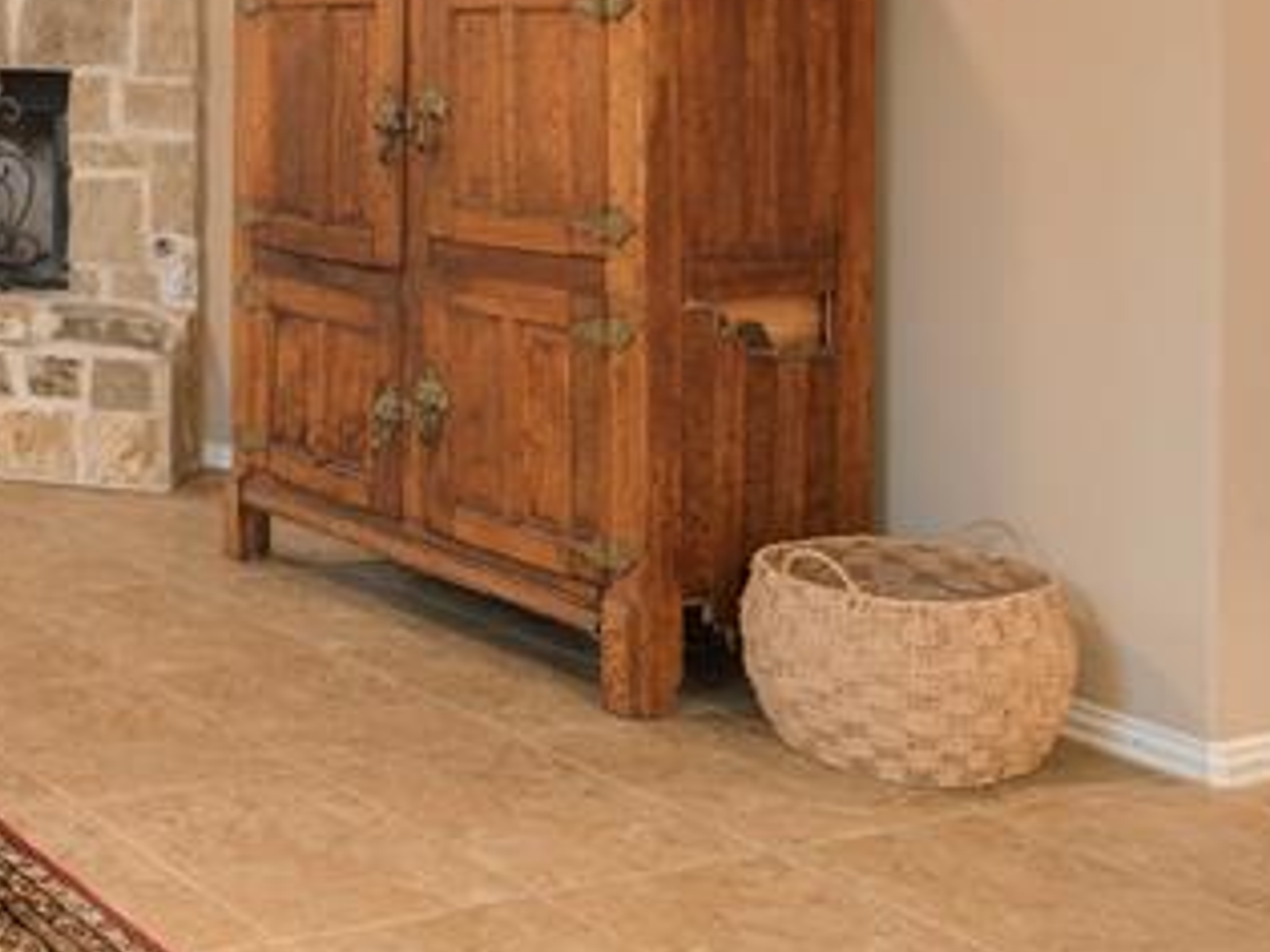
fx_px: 1834
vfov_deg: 27.6
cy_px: 22
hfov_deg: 29.0
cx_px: -480
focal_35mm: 50
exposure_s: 1.3
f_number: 7.1
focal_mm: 16
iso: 100
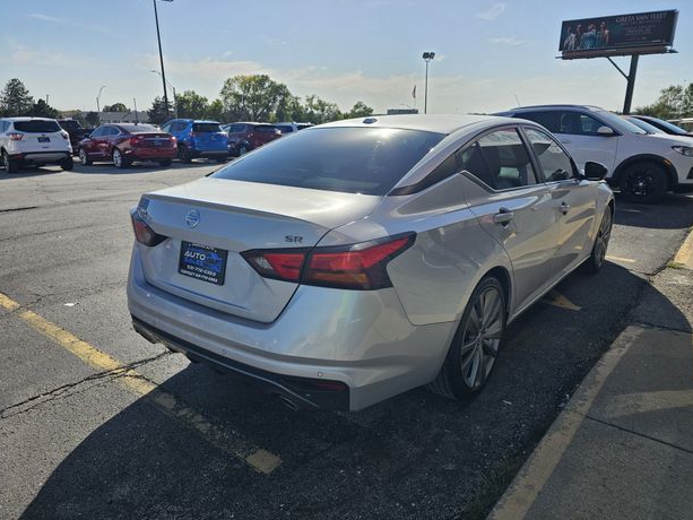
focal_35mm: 24
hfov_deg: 71.6
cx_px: 354
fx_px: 481
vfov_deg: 56.8
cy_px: 268
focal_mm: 6.3
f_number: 1.7
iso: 10
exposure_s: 1/1024
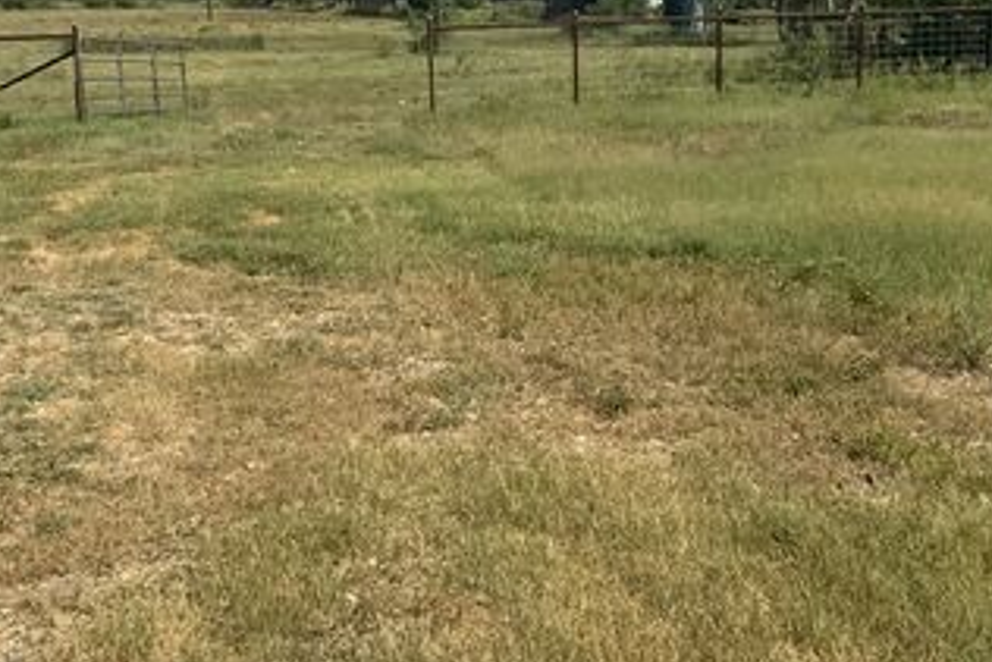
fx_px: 1682
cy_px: 226
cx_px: 474
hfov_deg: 32.9
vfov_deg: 22.2
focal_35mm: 61
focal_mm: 3
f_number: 1.8
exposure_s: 1/3322
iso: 20
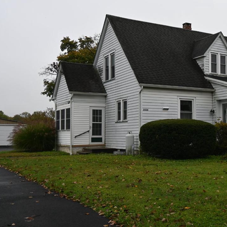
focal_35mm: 51
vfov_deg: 33.4
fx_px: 378
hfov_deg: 31.8
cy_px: 119
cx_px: 203
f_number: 4.5
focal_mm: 20
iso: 200
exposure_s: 1/250
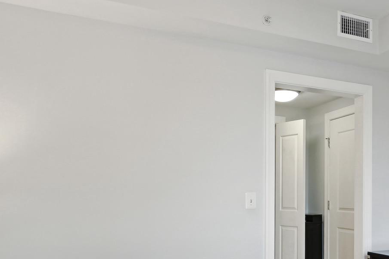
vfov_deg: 36.6
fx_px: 380
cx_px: 261
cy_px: 201
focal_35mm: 35
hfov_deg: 53.1
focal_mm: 15.5
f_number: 8
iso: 200
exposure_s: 1/13
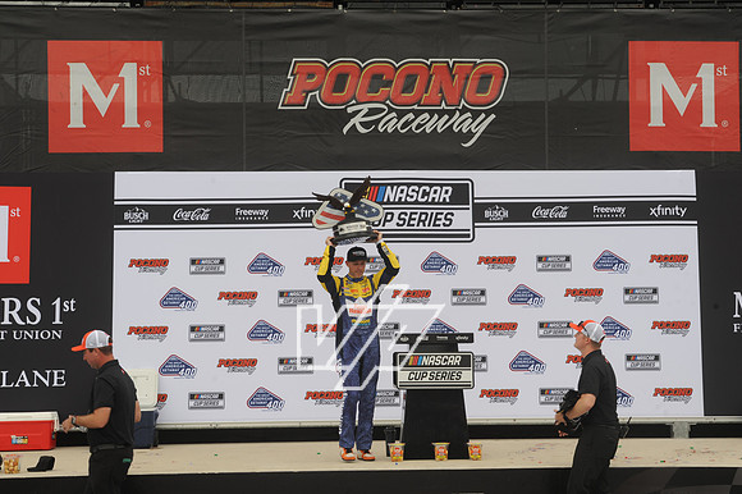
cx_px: 371
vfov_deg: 19.4
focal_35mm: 70
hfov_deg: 28.9
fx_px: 1442
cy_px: 247
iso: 250
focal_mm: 70
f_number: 10
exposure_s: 1/125
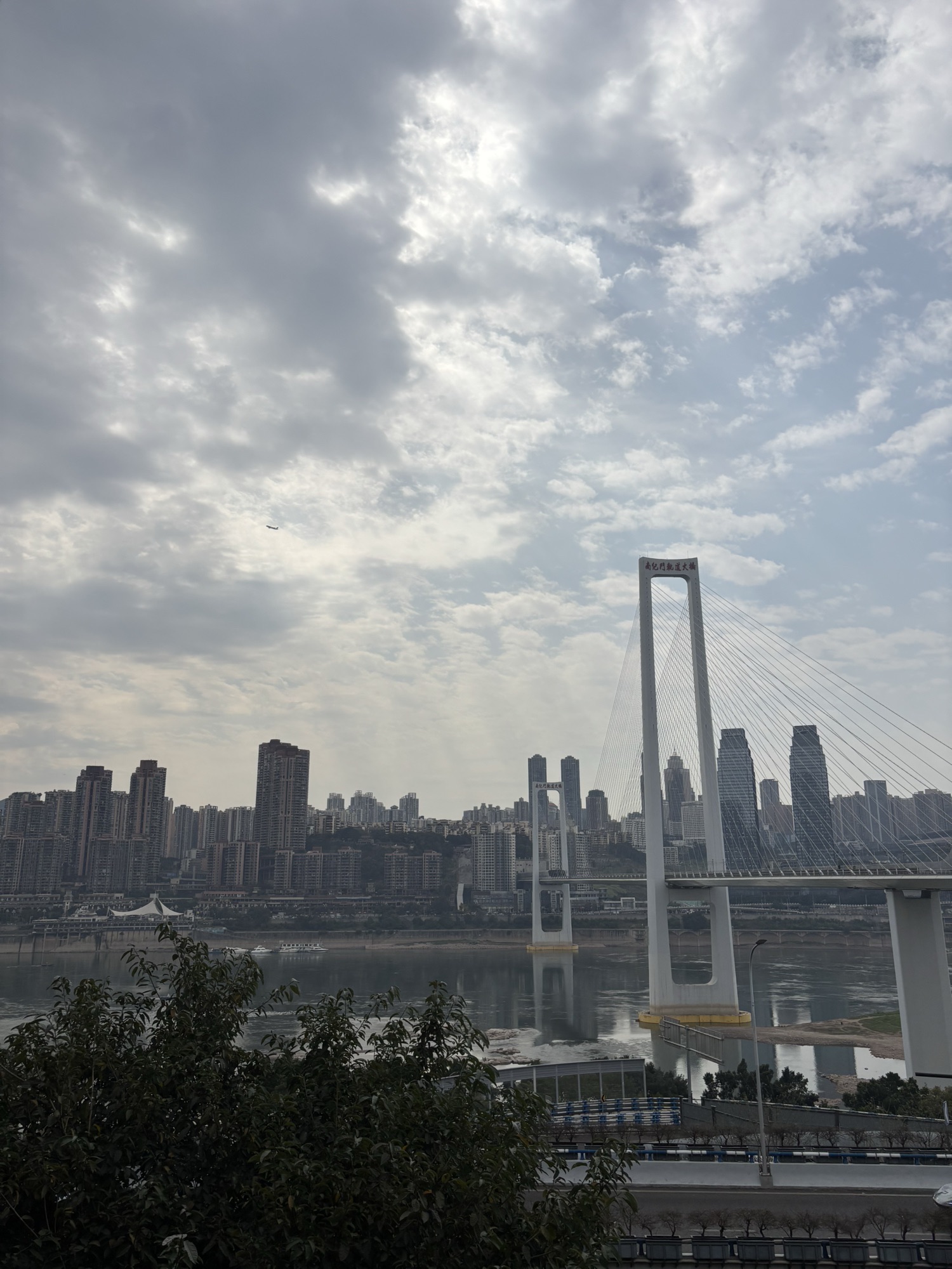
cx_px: 476
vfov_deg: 67.3
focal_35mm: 26
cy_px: 634
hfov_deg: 53.1
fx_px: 953
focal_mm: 5.96
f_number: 1.6
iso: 50
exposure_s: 1/9901
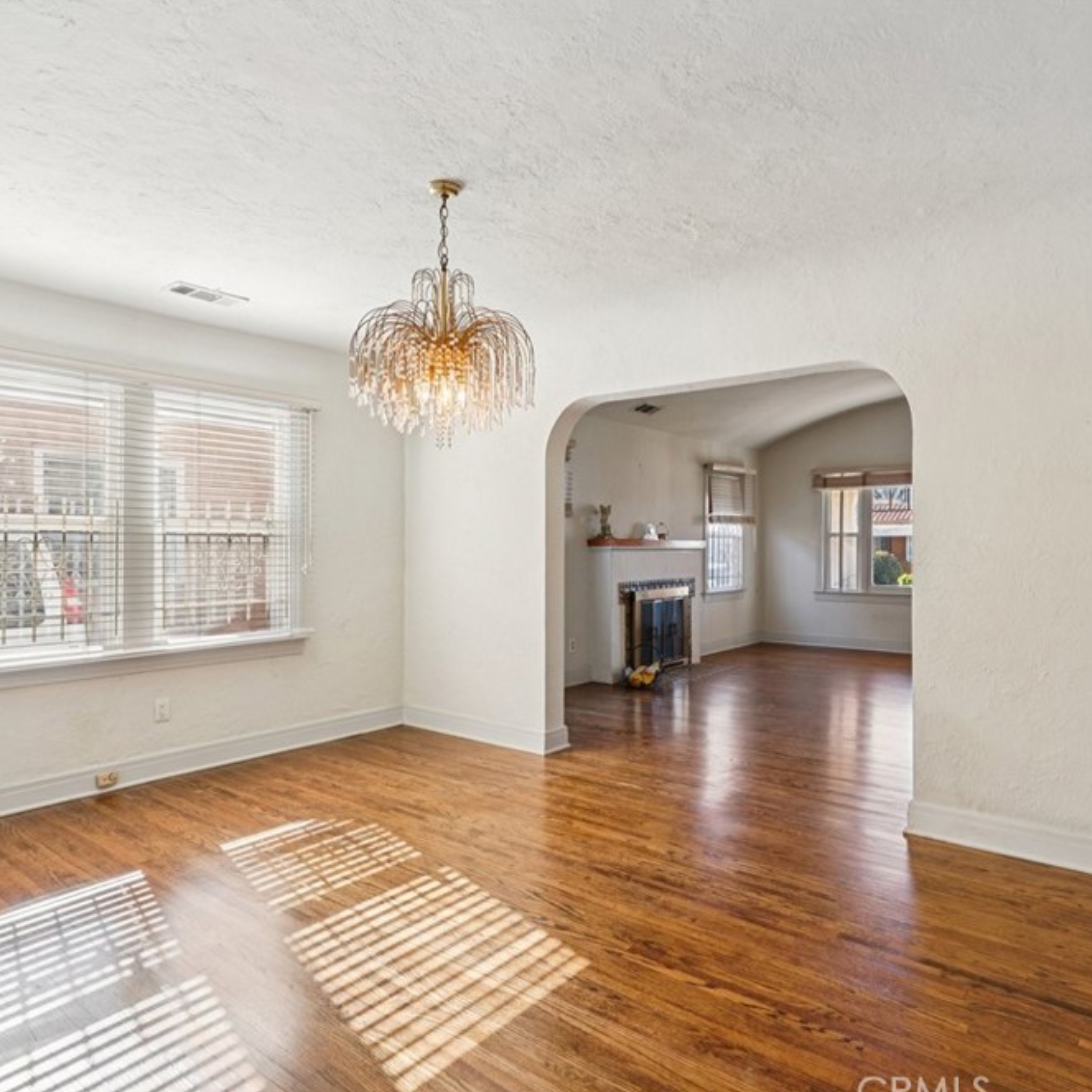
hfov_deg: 71.9
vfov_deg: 72.1
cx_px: 606
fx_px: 749
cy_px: 553
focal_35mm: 21
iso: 400
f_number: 8
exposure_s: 1/50
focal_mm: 16
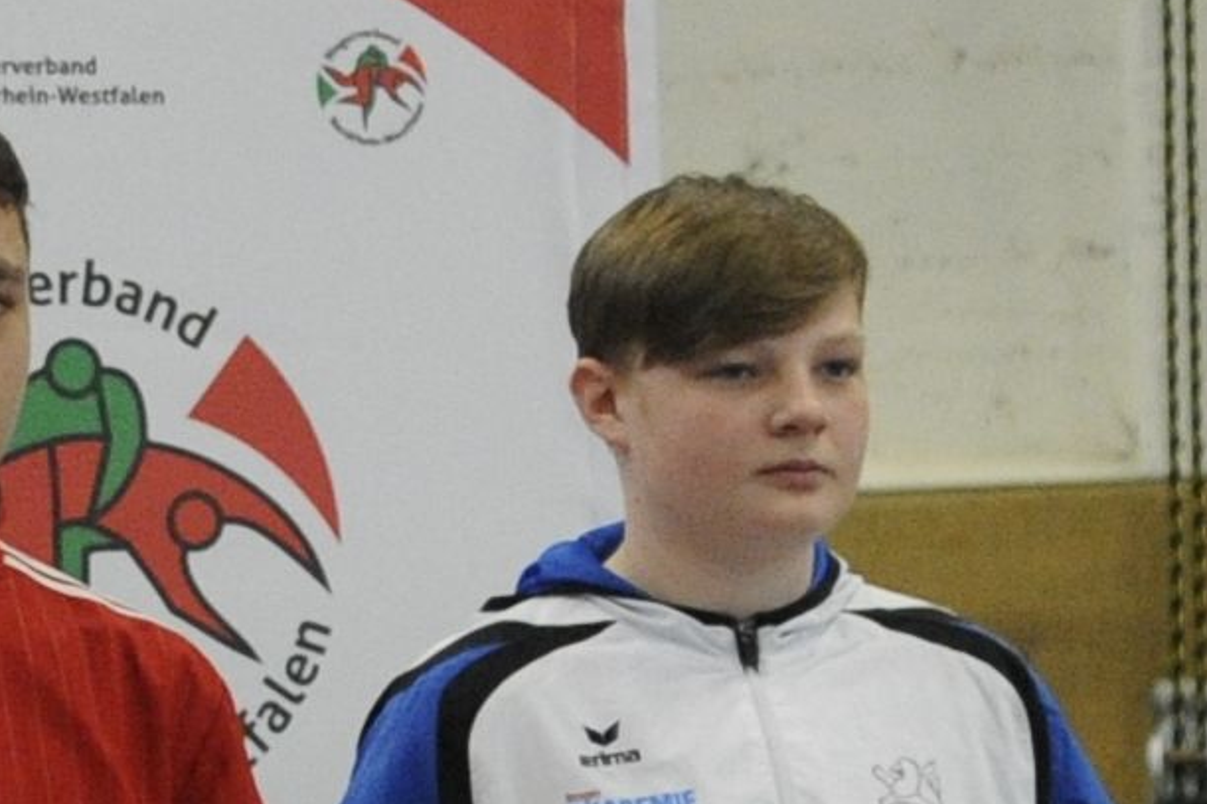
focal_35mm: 311
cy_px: 1005
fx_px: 10424
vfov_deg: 4.4
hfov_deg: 6.5
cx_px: -847
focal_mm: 50
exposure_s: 1/2500
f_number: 2.8
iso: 3200
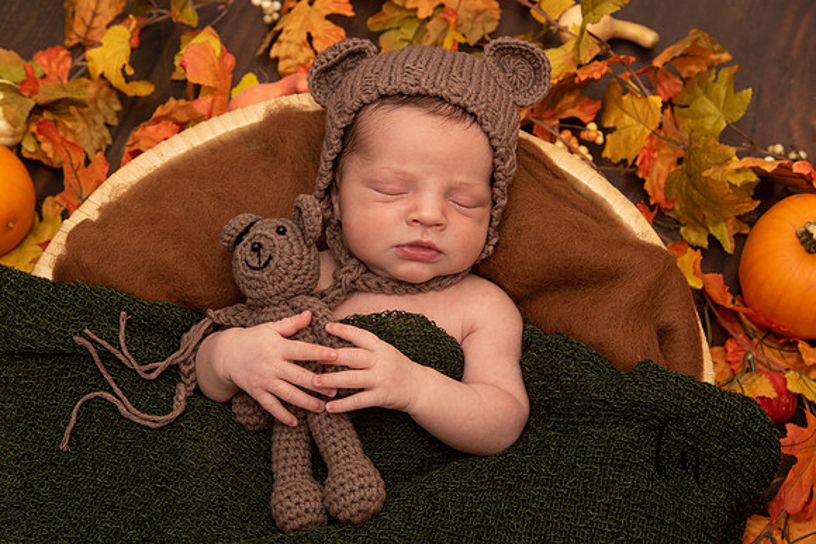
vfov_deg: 24.6
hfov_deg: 36.2
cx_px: 408
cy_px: 272
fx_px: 1247
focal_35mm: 55
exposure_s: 1/200
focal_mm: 55
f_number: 6.3
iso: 200
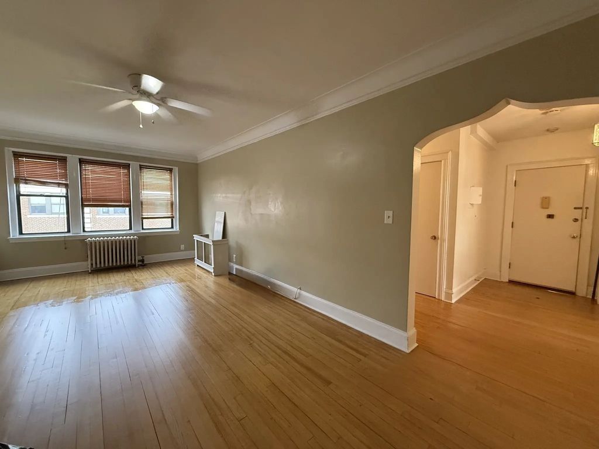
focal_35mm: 14
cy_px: 224
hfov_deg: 102.1
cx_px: 300
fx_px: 242
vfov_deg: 85.7
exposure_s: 1/120
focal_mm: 2.22
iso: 640
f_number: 2.2
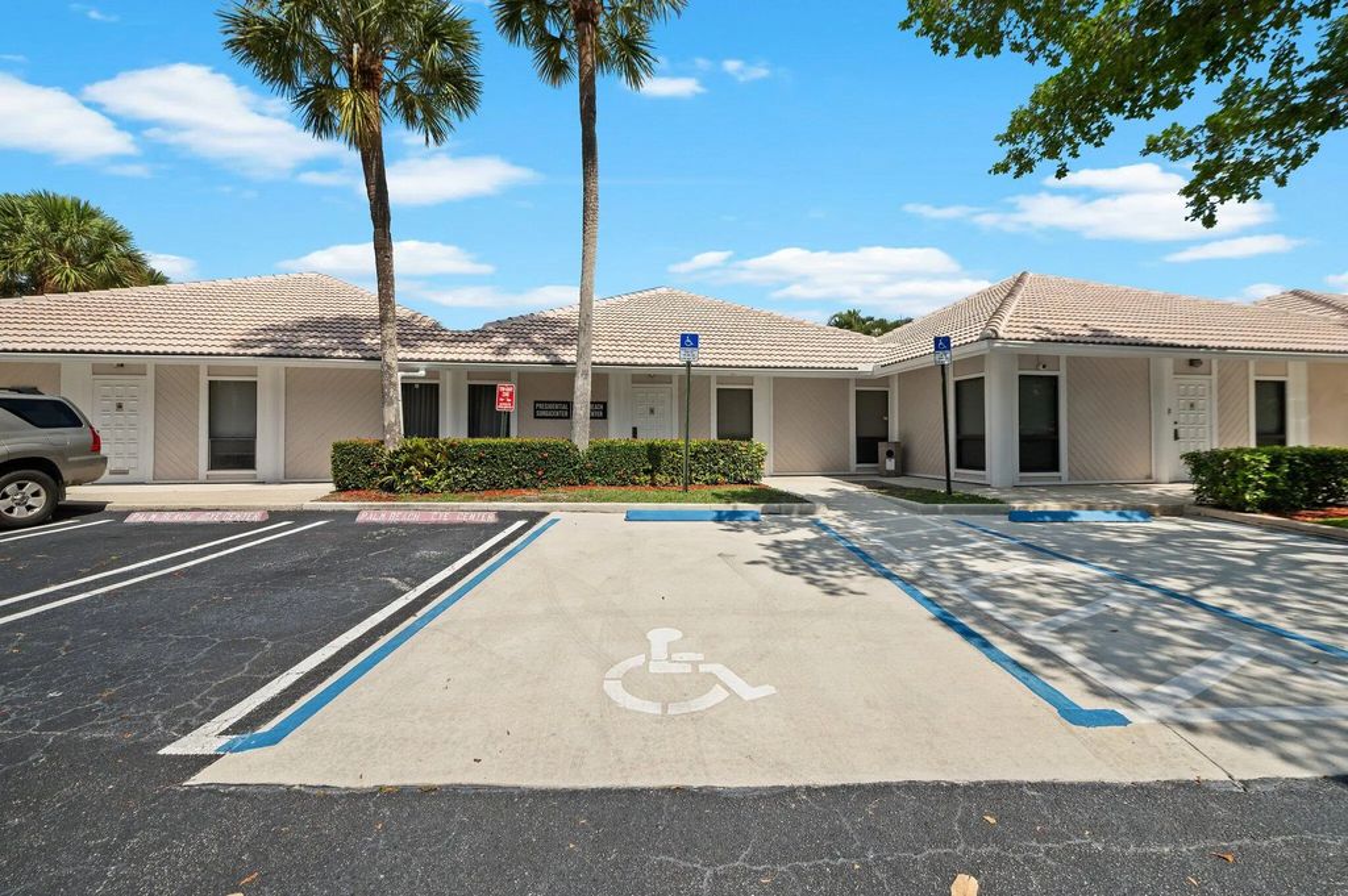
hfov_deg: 104.3
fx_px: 524
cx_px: 674
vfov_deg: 81.1
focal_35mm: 14
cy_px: 448
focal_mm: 14
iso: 200
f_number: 8
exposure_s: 1/1250
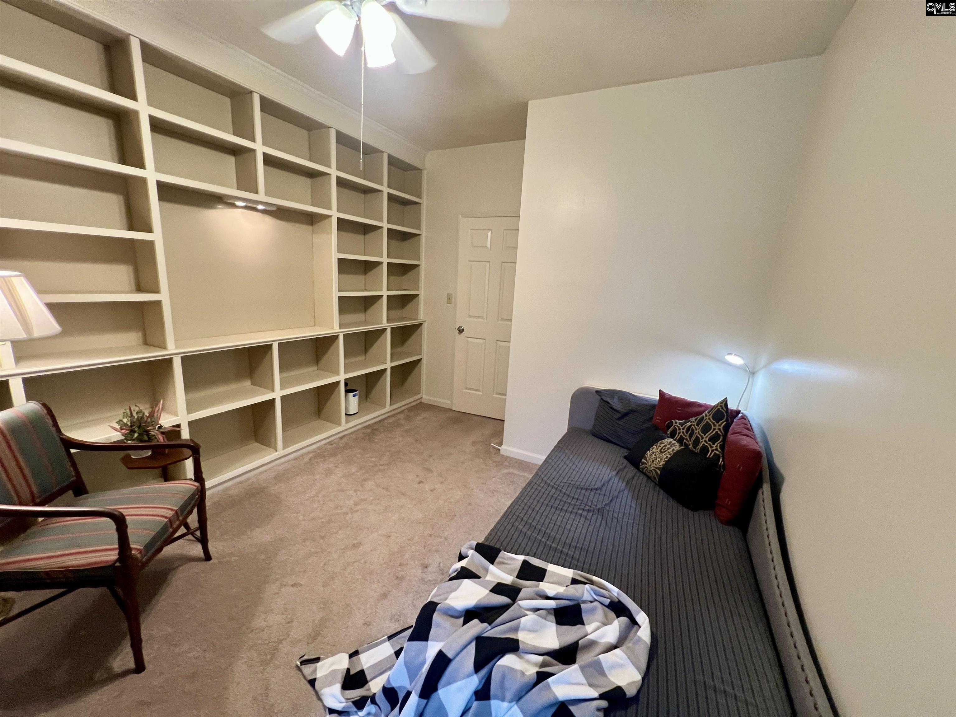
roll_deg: -2.9
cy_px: 358
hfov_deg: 106.2
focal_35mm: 13
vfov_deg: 89.9
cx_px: 478
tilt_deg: -11.7
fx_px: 359
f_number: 1.8
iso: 320
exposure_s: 1/60
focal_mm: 1.57
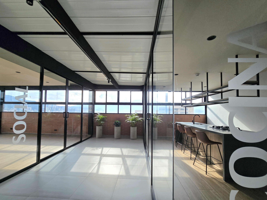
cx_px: 134
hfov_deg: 106.2
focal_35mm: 13
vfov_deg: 89.9
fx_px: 100
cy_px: 100
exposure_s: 1/526
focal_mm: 2.2
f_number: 2.2
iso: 50
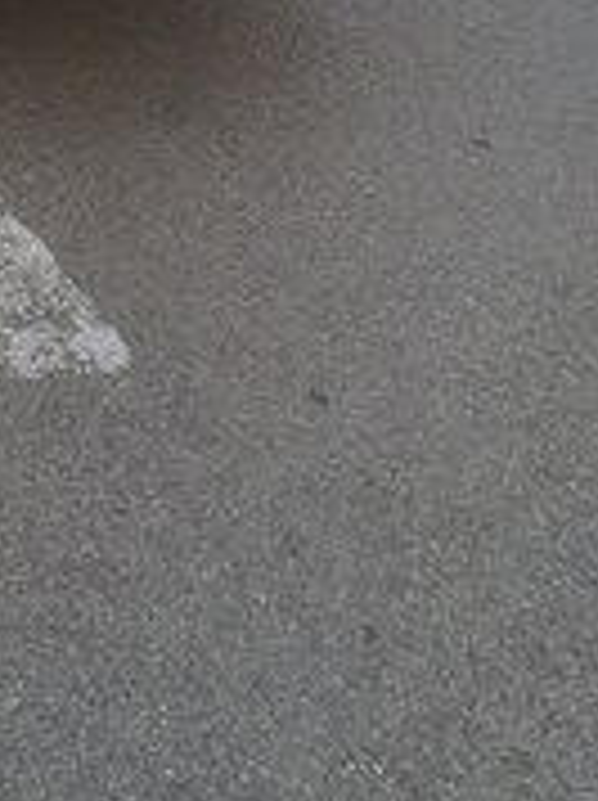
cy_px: -158
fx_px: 1870
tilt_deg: -21.7
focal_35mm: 81
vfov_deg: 22.3
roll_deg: -4.3
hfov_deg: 17.1
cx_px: -180
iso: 32
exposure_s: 1/100
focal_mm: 4.15
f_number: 2.2
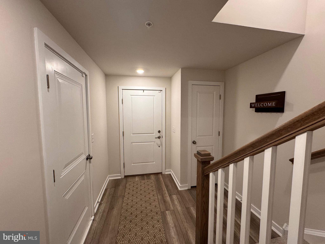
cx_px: 162
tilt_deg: -5.4
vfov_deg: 85.7
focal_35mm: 14
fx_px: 131
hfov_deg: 102.1
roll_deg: -0.1
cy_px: 122
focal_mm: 2.22
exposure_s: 1/120
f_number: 2.2
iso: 250
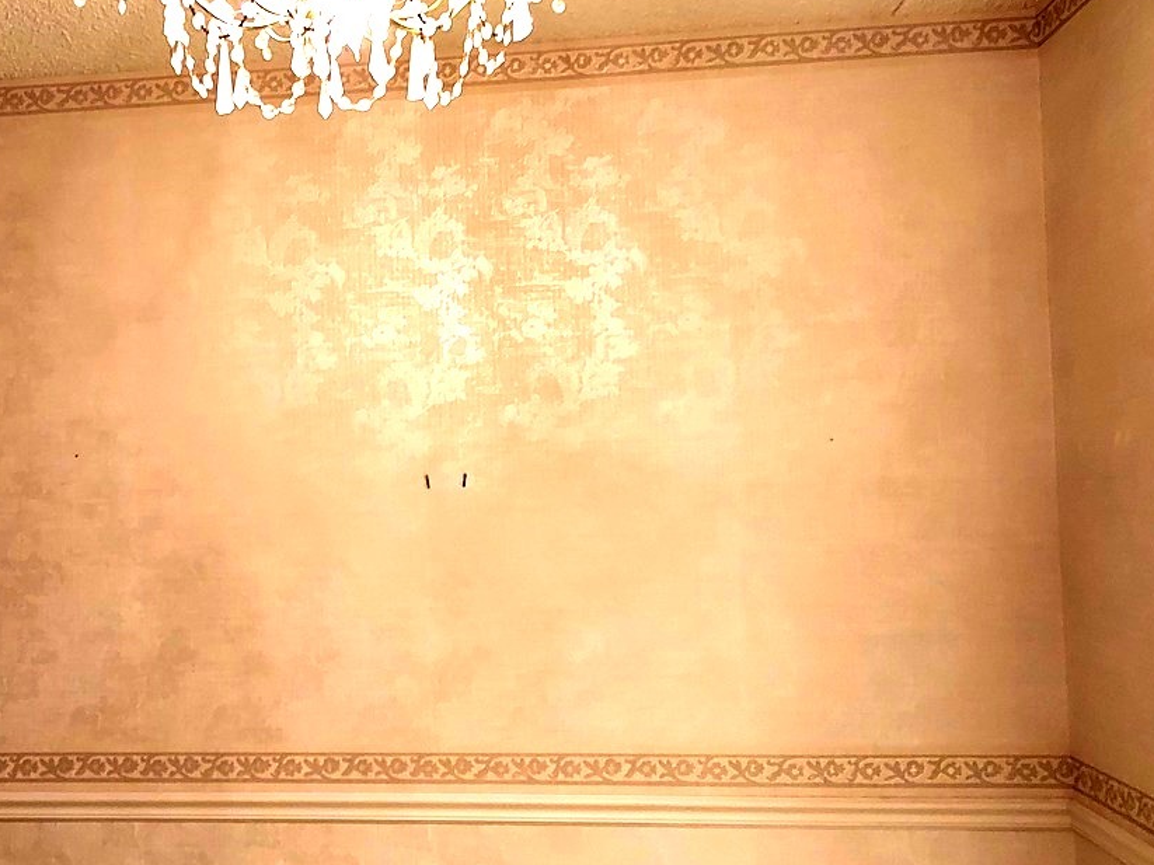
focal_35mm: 42
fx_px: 1400
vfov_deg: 34.3
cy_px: 422
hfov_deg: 43.7
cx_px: 320
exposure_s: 1/30
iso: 320
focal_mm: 4.6
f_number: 1.8
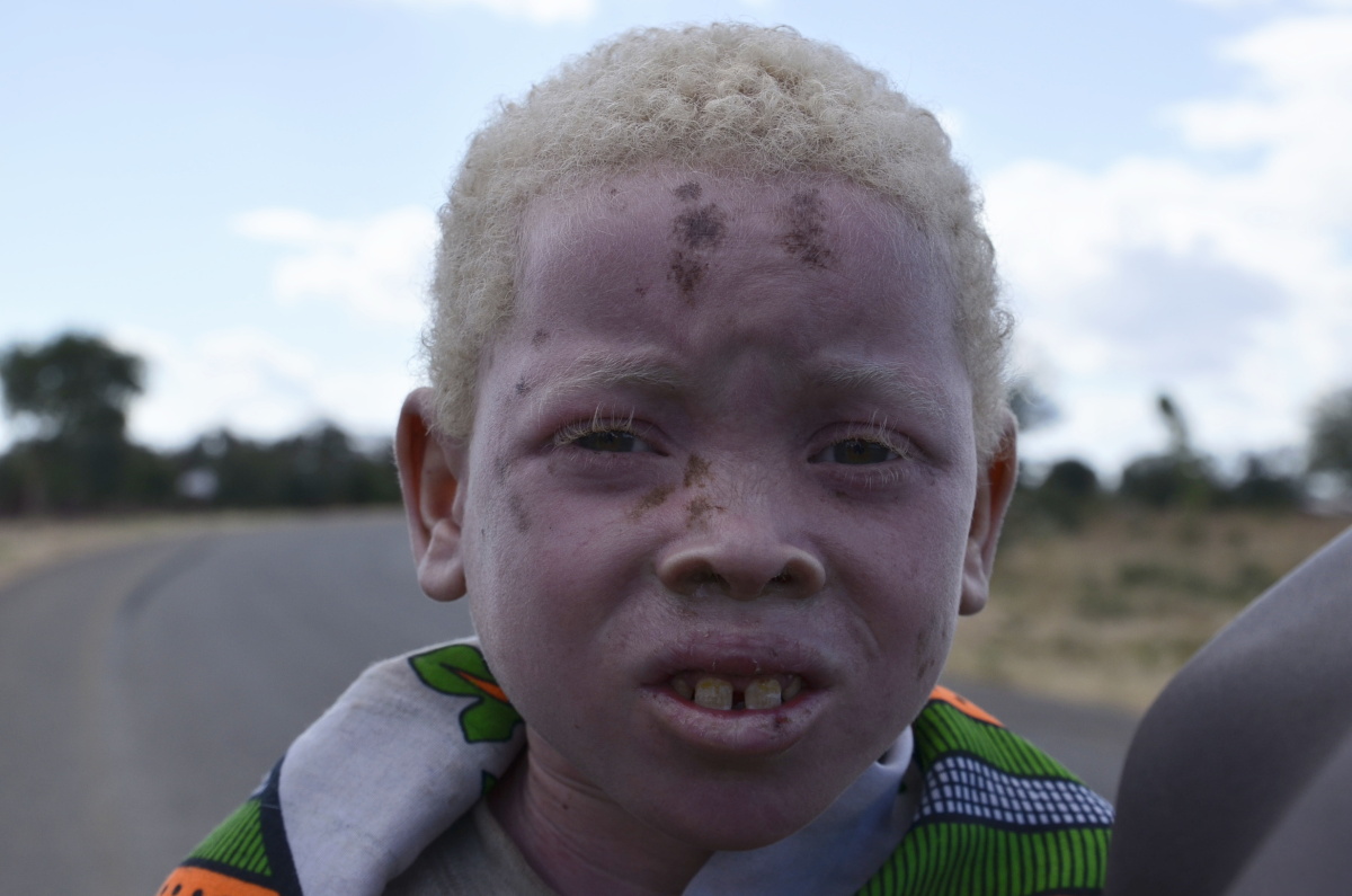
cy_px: 448
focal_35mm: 75
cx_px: 676
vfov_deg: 18.1
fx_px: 2811
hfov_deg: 27.0
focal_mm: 50
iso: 200
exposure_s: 1/640
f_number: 7.1
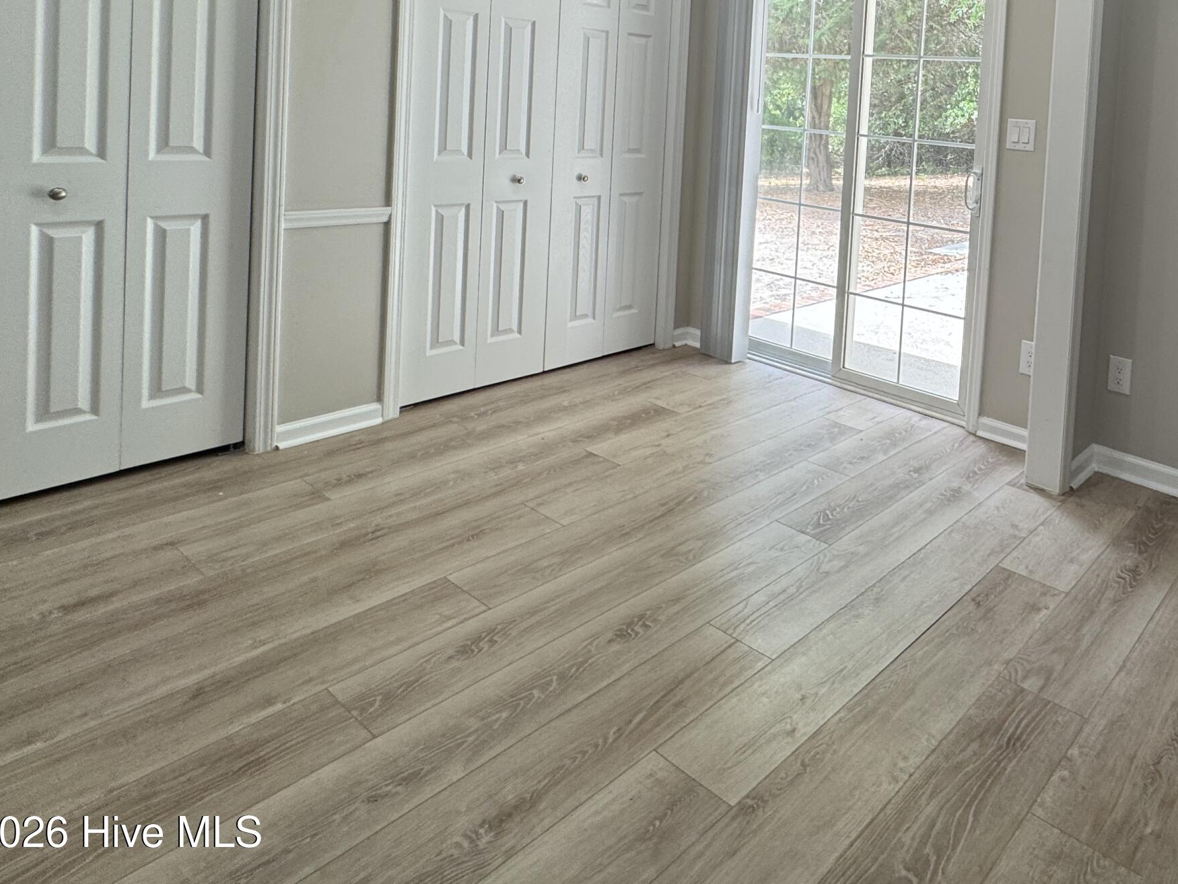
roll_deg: -4.3
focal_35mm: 24
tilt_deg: -2.6
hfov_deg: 64.9
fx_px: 817
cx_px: 949
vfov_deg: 52.2
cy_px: 144
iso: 50
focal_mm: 2.22
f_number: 2.2
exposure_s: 1/120
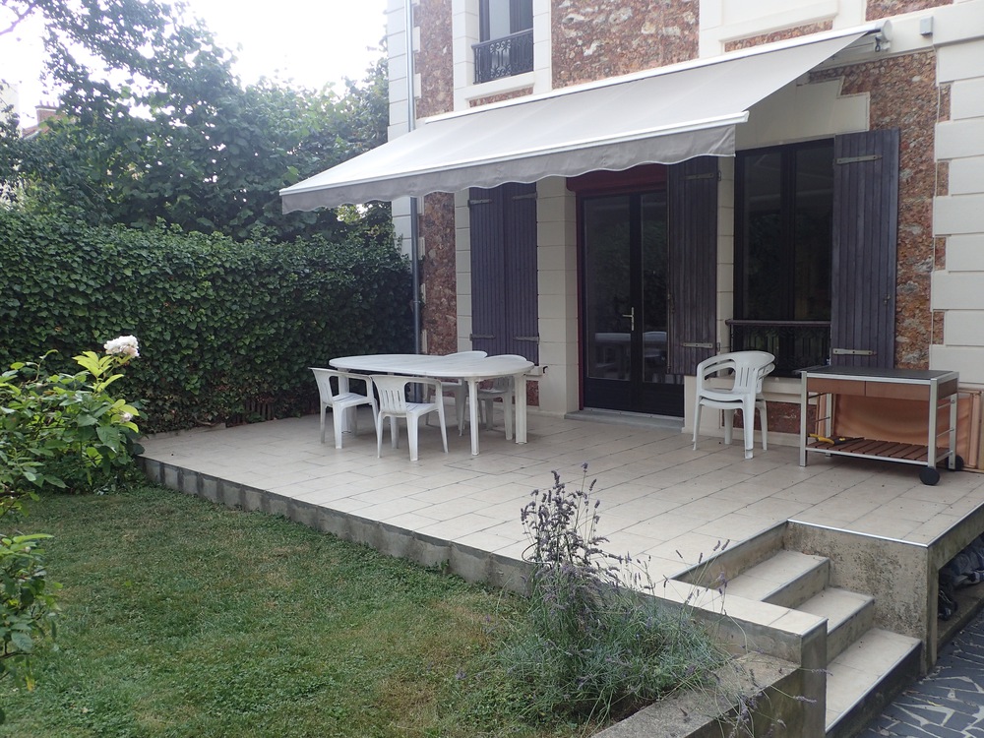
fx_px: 853
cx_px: 492
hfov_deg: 60.0
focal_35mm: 30
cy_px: 369
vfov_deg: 46.8
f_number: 3.2
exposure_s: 1/200
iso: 100
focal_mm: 5.5
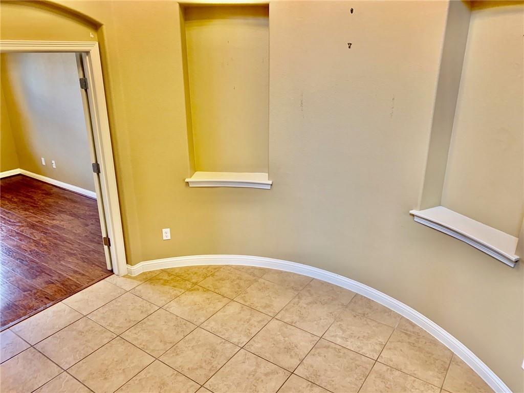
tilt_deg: -18.7
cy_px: 196
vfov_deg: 53.1
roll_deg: -0.5
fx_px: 394
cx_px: 262
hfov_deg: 67.3
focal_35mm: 26
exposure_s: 1/60
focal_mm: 4.25
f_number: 1.8
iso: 160
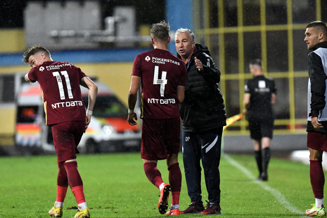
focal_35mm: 450
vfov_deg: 3.1
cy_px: 109
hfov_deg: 4.6
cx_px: 164
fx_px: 4087
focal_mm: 300
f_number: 2.8
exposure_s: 1/1250
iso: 4000
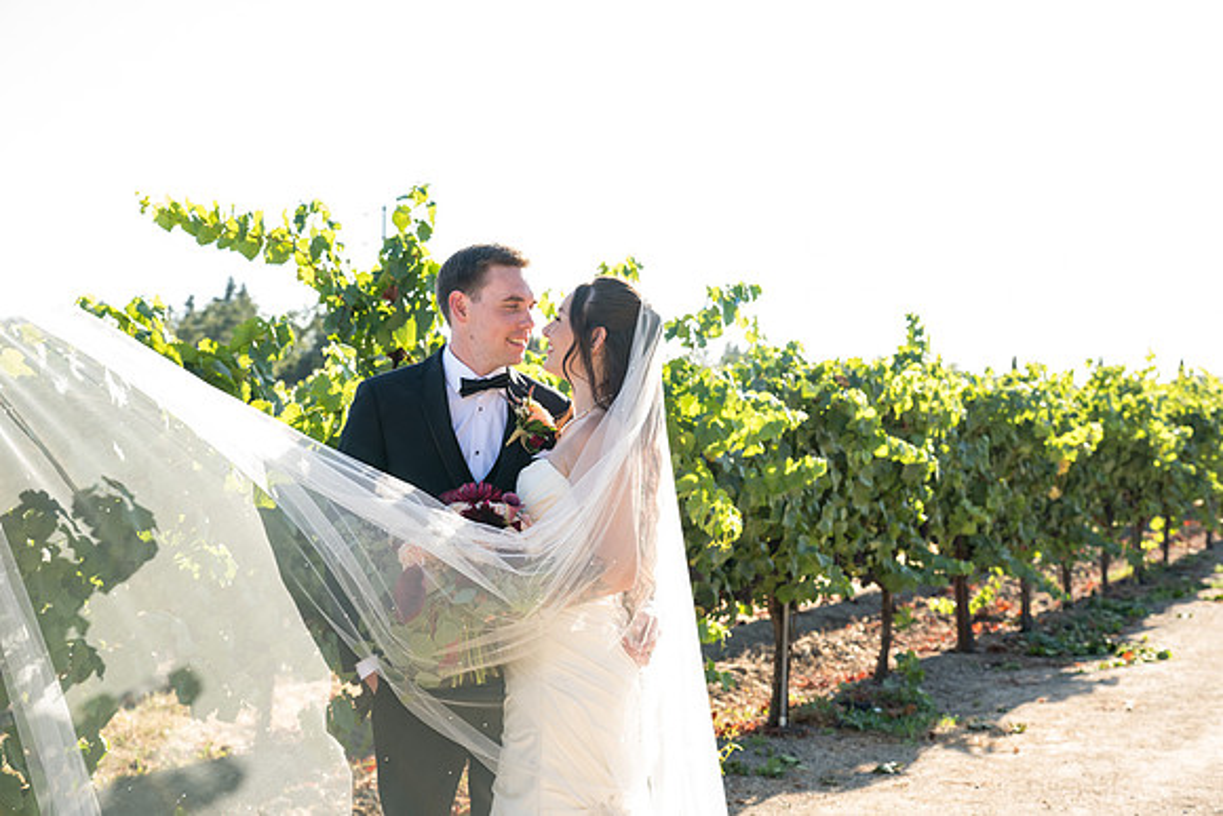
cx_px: 612
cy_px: 408
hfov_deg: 41.1
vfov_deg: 28.1
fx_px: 1631
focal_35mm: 48
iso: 500
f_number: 5
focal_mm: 48
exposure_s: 1/400
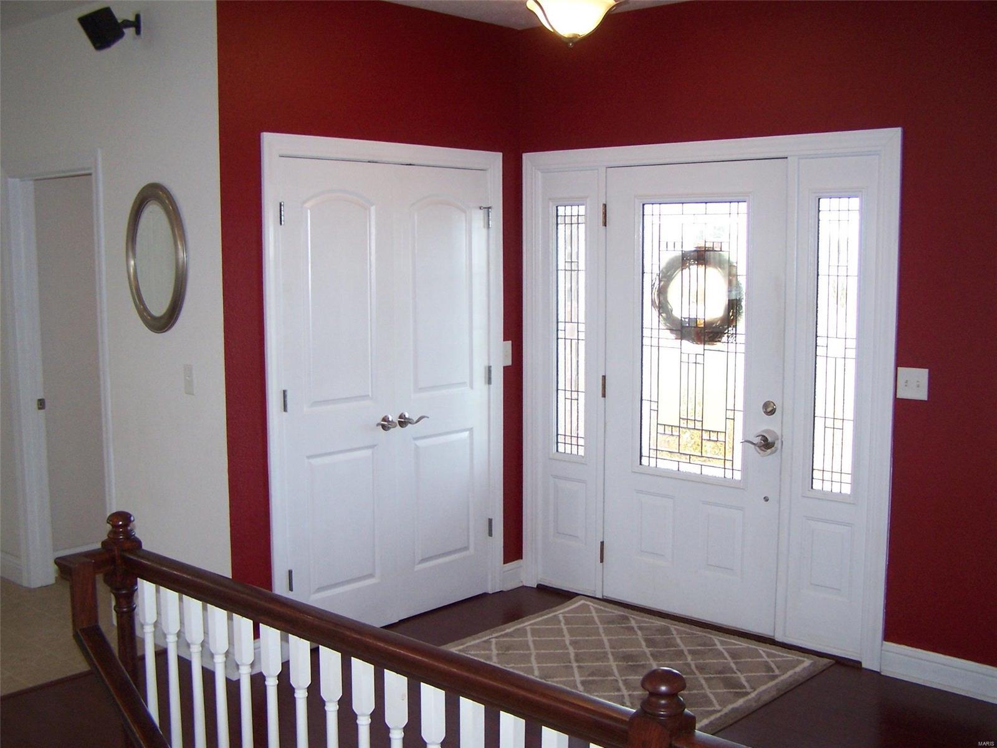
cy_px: 374
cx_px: 498
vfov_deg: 37.7
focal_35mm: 38
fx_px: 1094
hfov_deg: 49.0
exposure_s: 1/60
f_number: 2.8
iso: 140
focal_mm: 6.3
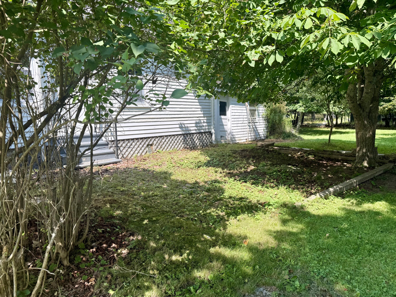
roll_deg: +1.3
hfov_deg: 71.6
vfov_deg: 56.8
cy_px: 148
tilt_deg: -5.9
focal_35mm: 24
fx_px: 275
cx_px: 198
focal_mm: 6.76
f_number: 1.78
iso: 80
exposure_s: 1/1046
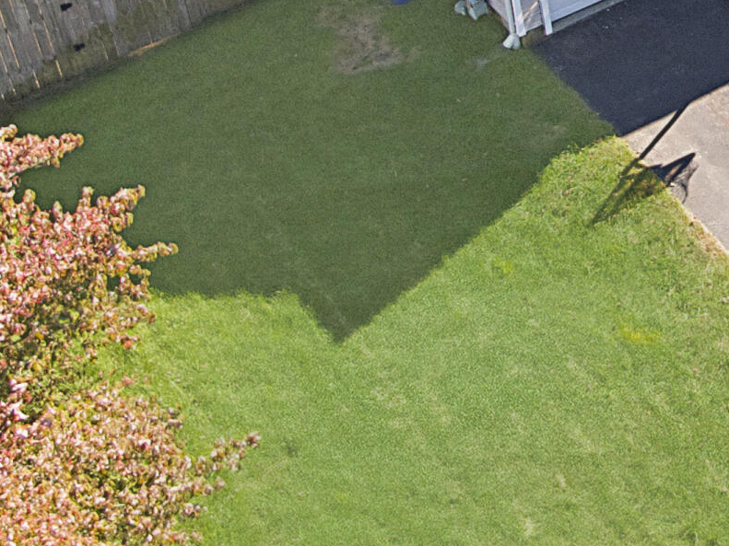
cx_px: 941
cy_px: -117
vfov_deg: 15.6
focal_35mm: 91
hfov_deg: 19.8
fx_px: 1916
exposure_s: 1/30
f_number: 2.8
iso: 100
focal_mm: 4.39
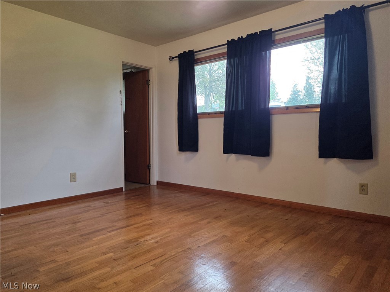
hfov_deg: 74.0
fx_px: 259
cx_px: 195
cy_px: 146
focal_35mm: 23
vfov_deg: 58.8
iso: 250
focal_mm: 5.4
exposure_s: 1/120
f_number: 1.8
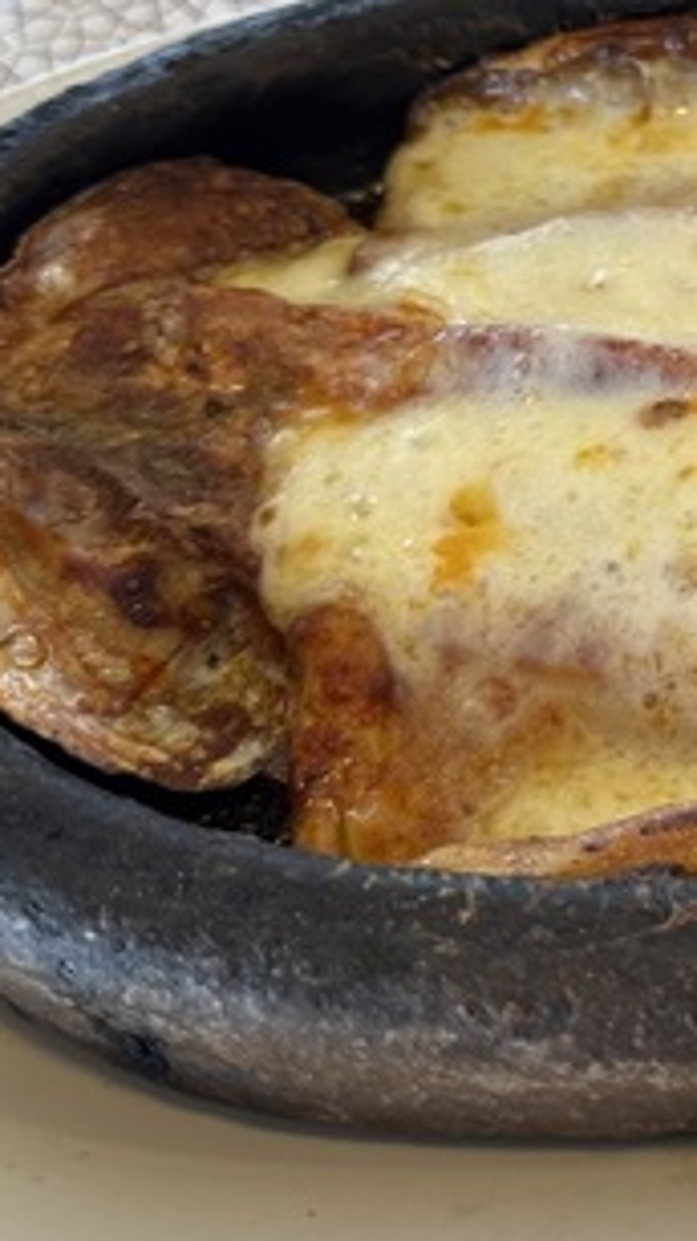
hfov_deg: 18.4
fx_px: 1940
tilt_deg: -50.1
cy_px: 357
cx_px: 1001
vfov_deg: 34.9
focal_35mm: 59
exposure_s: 1/100
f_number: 1.78
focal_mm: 6.86
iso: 200
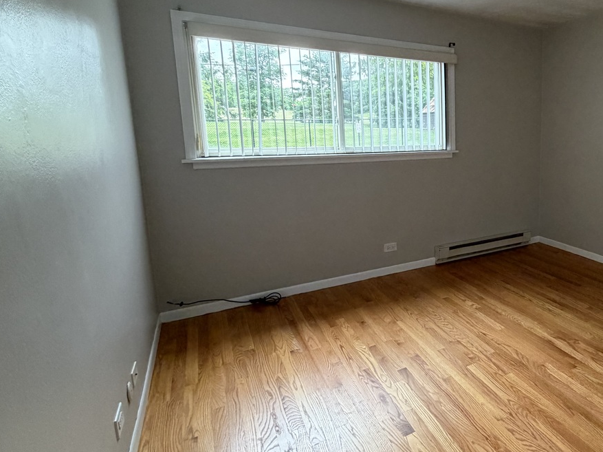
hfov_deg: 67.7
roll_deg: +0.7
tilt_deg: -9.0
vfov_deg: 58.6
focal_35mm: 23
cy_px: 191
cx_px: 474
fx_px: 400
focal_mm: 2.22
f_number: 2.2
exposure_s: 1/63
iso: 320
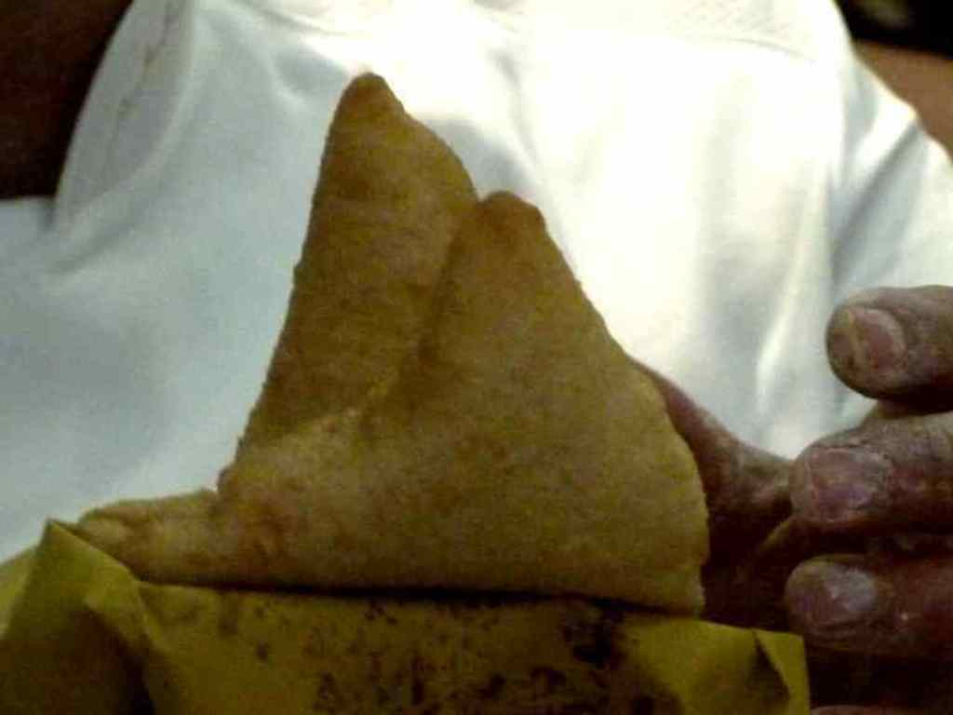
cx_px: 476
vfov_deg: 5.0
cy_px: 358
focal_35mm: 300
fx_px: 8259
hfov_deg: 6.6
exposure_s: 1/100
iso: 800
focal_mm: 49.2
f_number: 4.9
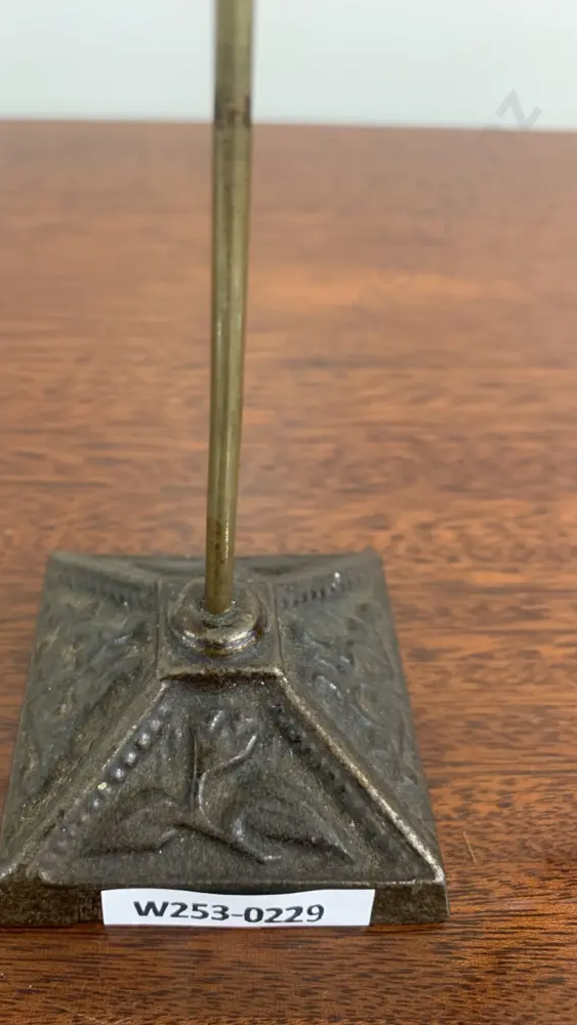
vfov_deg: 66.1
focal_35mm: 29
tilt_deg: -44.9
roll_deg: +0.1
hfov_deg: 39.9
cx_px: 212
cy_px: 520
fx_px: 788
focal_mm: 4.25
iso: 320
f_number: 1.8
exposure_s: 1/50
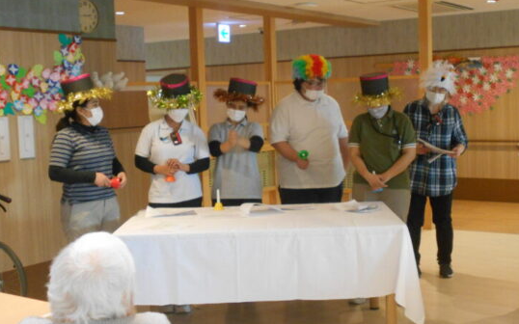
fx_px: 735
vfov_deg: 24.9
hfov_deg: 38.8
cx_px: 287
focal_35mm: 52
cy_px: 149
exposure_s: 1/30
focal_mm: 7.7
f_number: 4.2
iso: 500
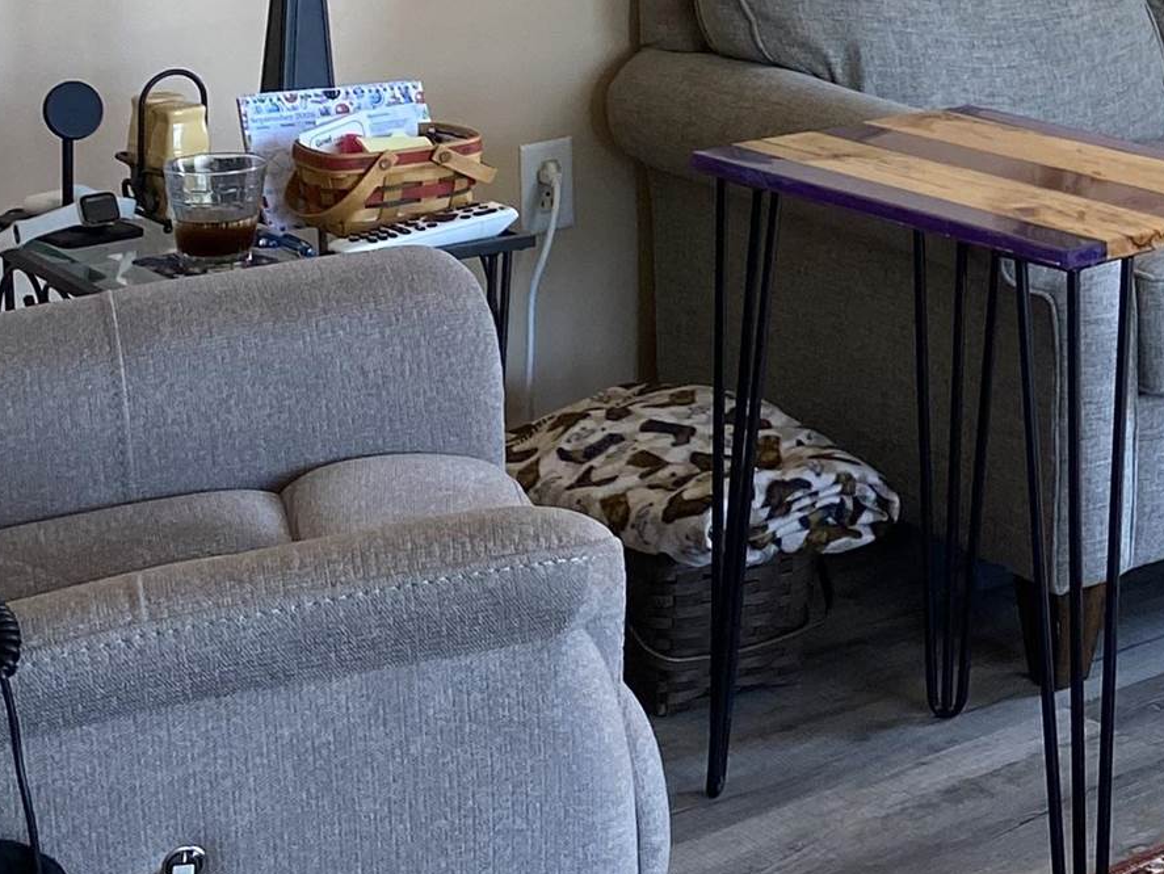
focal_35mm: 90
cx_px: 1517
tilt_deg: -4.7
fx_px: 3028
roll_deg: -1.6
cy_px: -379
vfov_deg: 15.3
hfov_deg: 20.0
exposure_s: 1/60
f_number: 1.8
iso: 64
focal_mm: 4.25
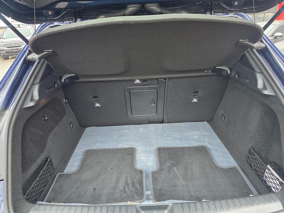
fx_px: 189
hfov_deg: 73.9
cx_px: 142
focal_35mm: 23
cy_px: 106
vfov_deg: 58.9
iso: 200
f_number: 1.7
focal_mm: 6.3
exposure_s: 1/180
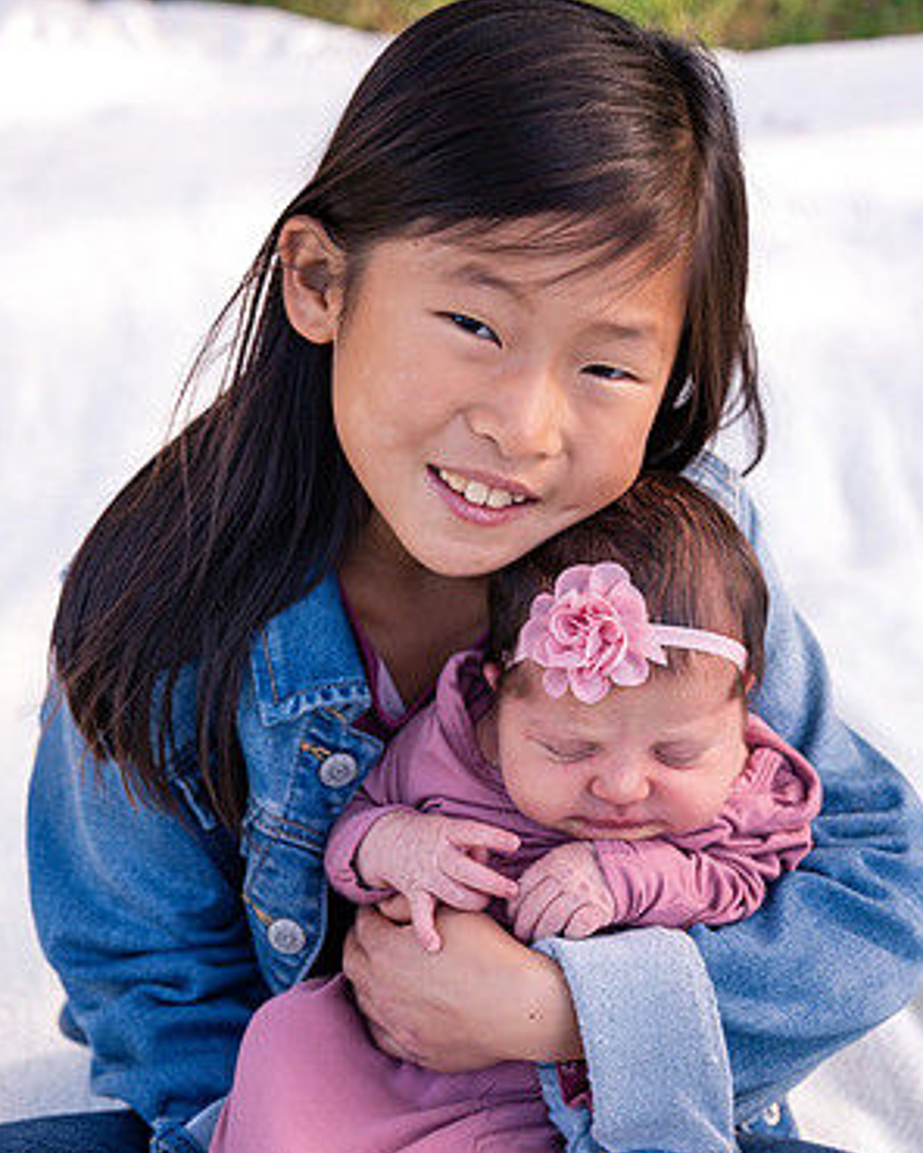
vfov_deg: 23.8
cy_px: 651
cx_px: 465
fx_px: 2732
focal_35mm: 80
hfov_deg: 19.2
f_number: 5.6
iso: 640
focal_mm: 70
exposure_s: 1/250
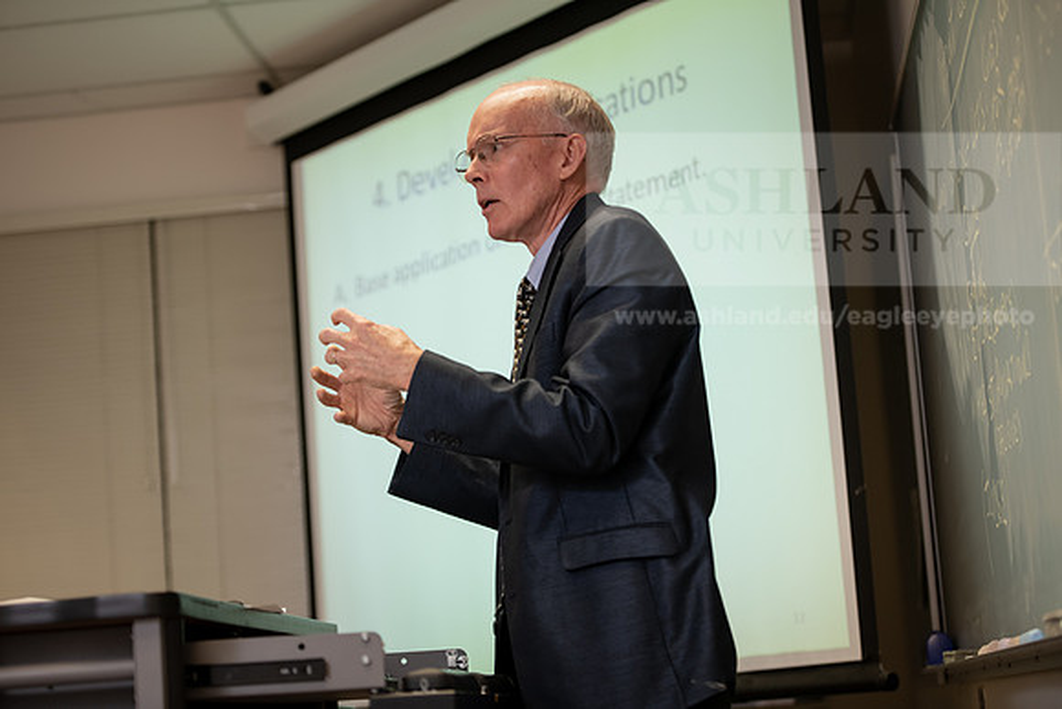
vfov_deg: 17.1
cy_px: 354
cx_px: 531
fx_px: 2360
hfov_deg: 25.4
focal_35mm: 80
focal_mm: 80
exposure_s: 1/200
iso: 1000
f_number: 3.2
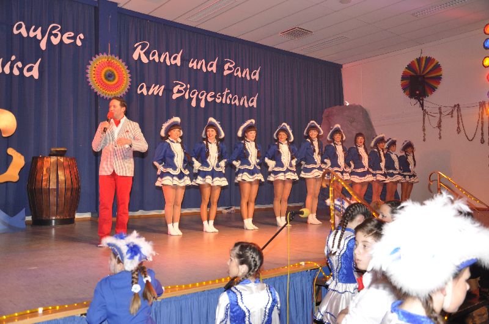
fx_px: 448
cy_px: 162
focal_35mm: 33
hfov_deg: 57.3
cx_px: 244
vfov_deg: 39.9
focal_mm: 22
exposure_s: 1/60
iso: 400
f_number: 5
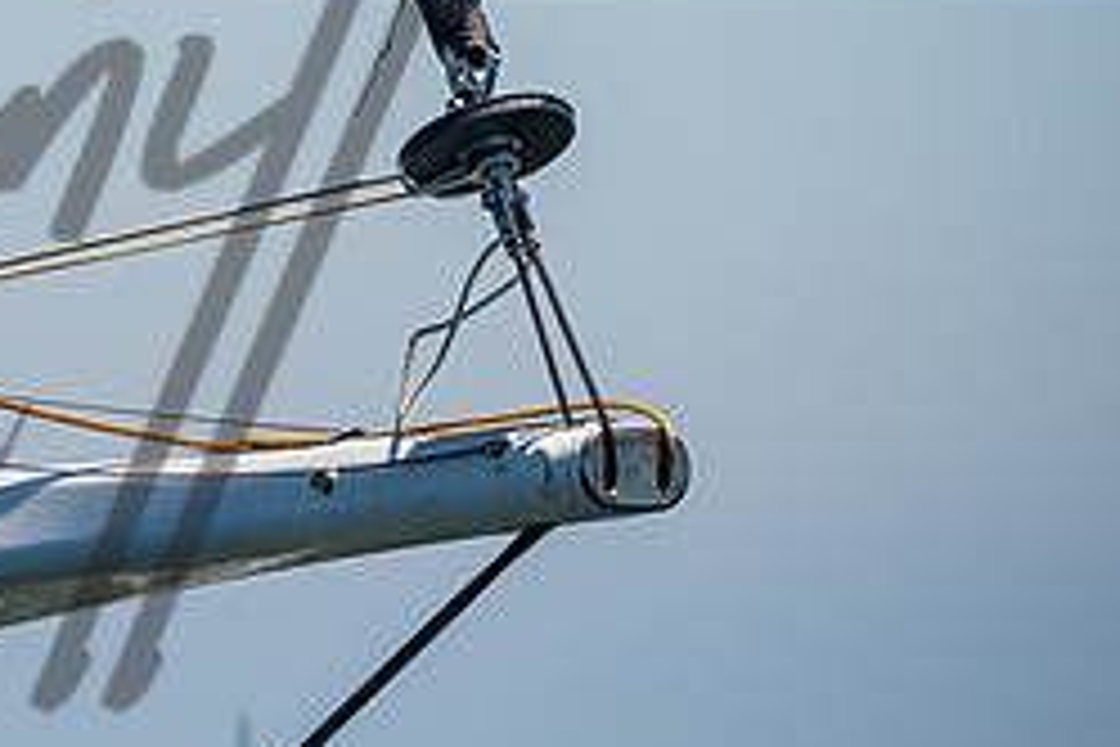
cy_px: -42
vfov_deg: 1.8
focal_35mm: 760
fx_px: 23643
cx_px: -290
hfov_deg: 2.7
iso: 500
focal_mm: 270
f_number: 8
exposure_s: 1/2500
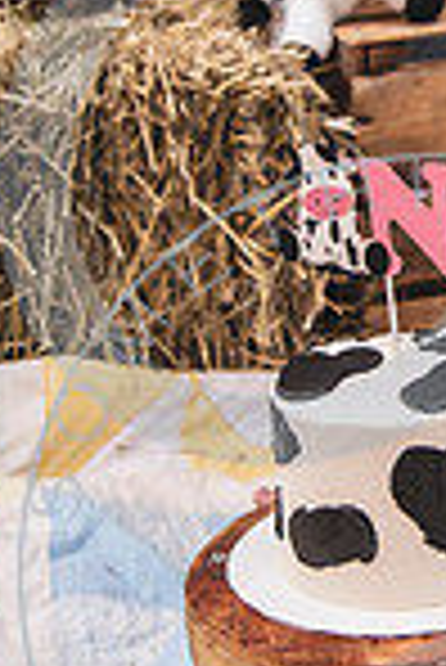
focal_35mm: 94
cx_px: 640
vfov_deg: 21.6
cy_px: 230
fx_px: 1743
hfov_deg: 13.8
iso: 100
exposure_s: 1/400
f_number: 2.8
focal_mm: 31
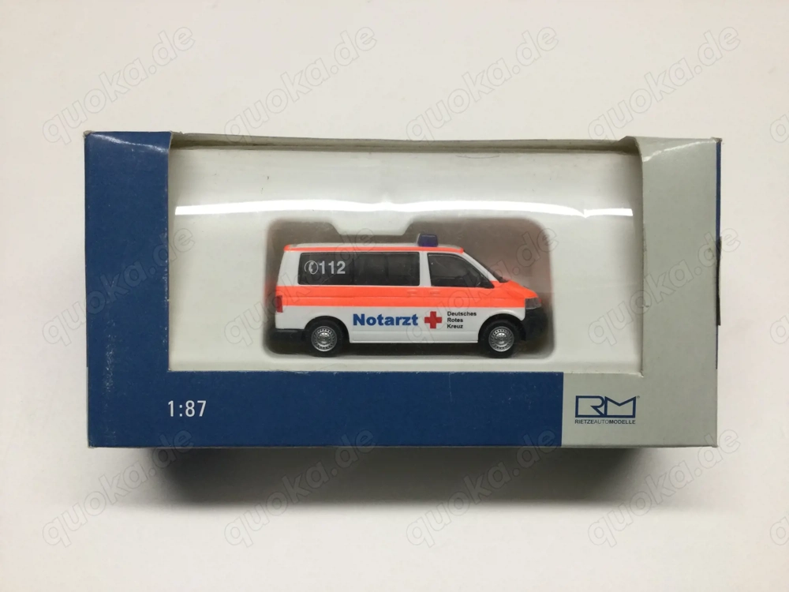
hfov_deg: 58.4
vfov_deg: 45.4
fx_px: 707
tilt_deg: -64.5
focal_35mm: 31
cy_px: 296
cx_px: 394
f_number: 2.4
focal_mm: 3.3
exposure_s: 1/33
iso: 32
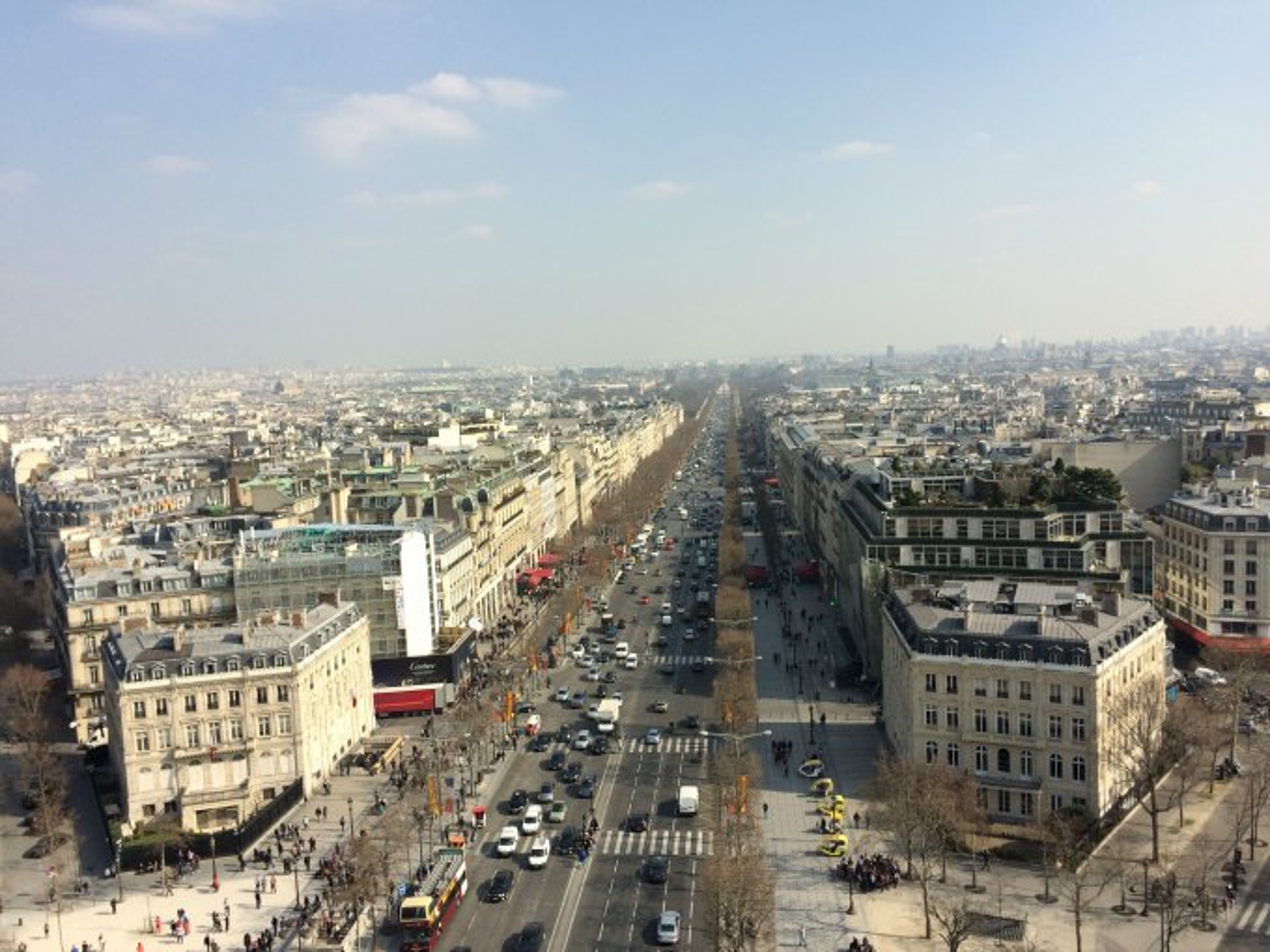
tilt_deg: -6.6
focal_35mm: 29
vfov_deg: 48.2
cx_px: 635
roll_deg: +3.9
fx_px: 1064
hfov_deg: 61.7
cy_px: 476
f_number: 2.2
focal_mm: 4.15
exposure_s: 1/2160
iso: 32
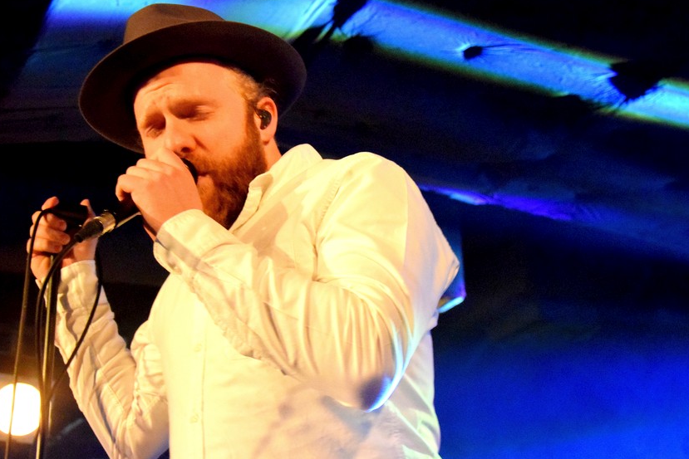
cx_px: 347
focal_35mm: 63
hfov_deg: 31.9
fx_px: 1206
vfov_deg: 21.6
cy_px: 244
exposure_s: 1/25
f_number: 4.2
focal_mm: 34
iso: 6400
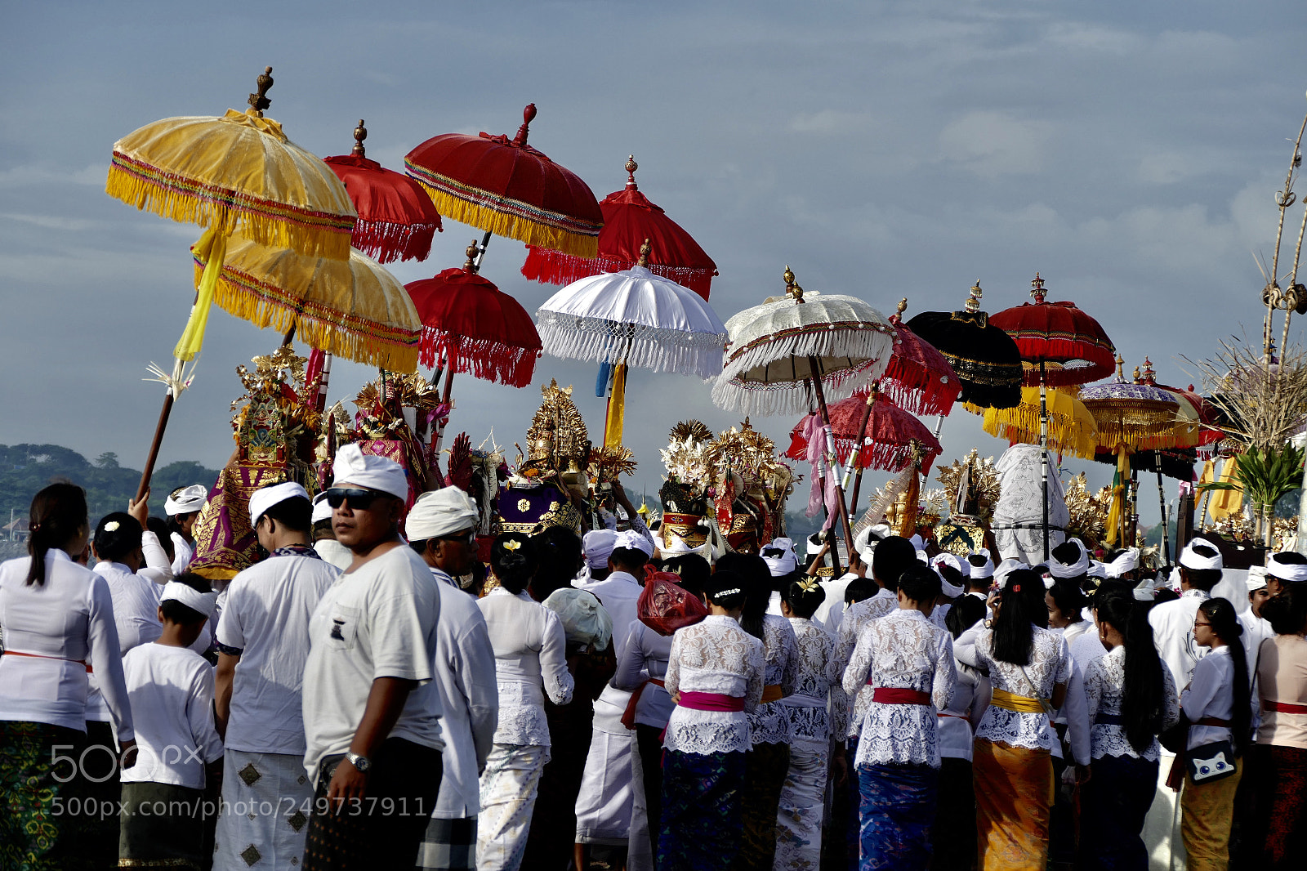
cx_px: 654
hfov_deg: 11.7
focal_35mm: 175
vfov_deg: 7.8
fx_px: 6352
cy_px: 436
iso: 125
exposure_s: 1/1300
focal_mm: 63.88
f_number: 4
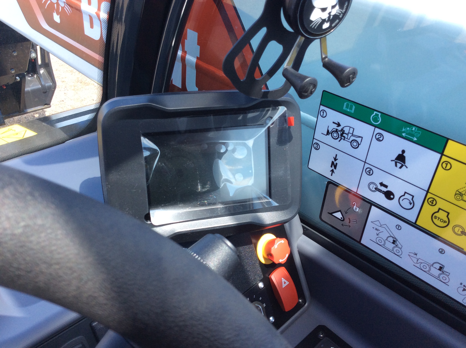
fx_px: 430
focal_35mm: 32
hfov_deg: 56.9
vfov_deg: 44.1
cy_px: 174
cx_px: 233
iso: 32
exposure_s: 1/203
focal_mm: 3.3
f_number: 2.4
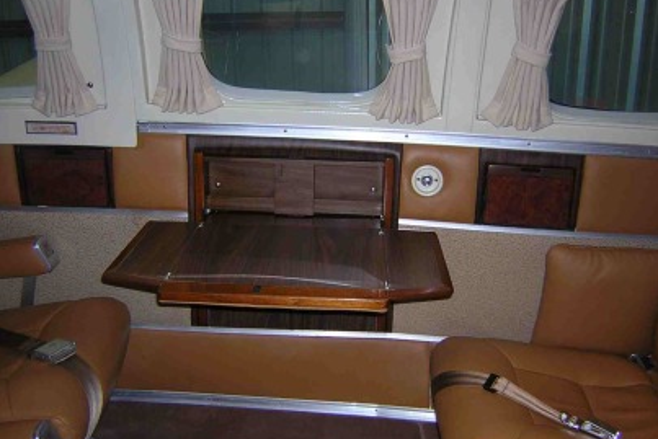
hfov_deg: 50.7
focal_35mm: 38
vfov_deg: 35.1
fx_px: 695
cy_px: 213
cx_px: 332
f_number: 2.6
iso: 100
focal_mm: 4.7
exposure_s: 1/60.1
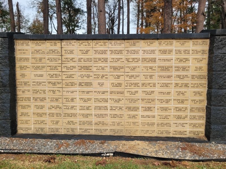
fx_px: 170
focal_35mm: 26
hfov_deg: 67.3
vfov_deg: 53.1
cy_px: 84
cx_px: 113
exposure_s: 1/957
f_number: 1.8
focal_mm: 5.4
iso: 40
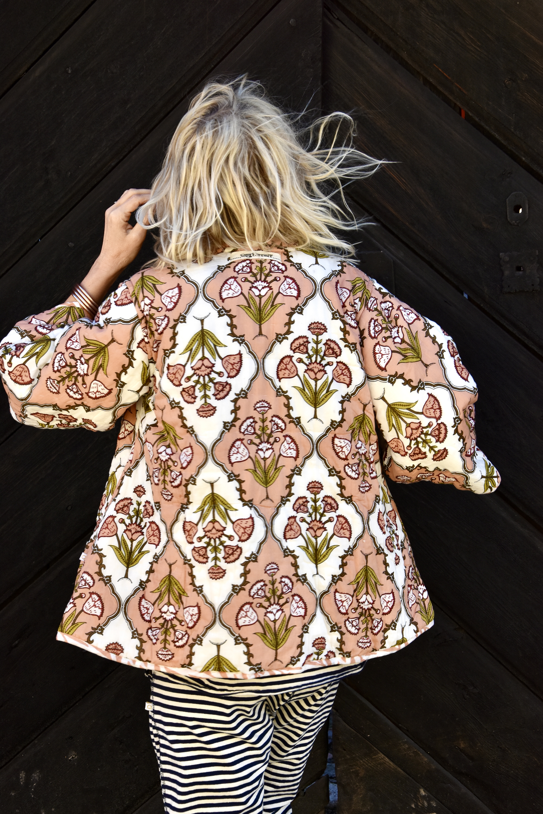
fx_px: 1629
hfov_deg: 18.9
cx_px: 272
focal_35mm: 72
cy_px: 407
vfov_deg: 28.1
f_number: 8
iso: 640
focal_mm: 48
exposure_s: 1/500
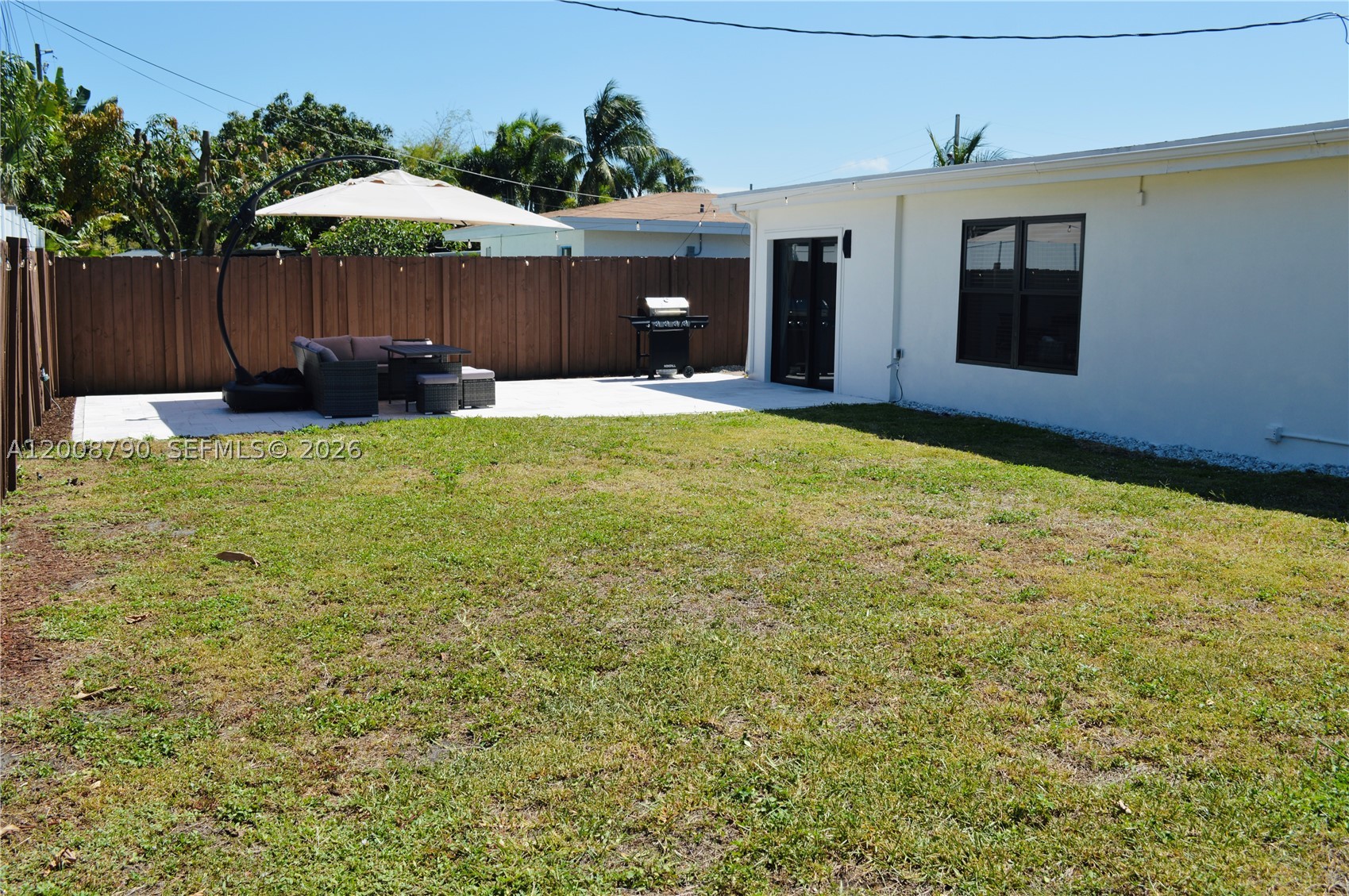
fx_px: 1235
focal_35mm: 33
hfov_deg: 57.3
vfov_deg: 39.9
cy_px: 448
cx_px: 674
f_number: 9
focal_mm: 22
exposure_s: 1/320
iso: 100
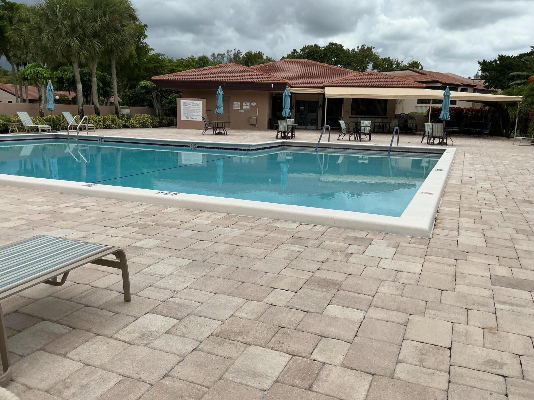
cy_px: 200
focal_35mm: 29
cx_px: 267
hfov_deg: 61.7
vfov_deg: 48.2
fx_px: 447
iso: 25
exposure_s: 1/2320
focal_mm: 3
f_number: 1.8
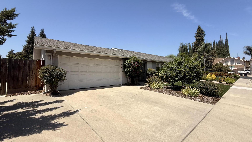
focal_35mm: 16
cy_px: 66
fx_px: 107
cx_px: 121
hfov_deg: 99.3
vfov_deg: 67.0
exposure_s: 1/2841
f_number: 2.2
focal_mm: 2.22
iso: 50
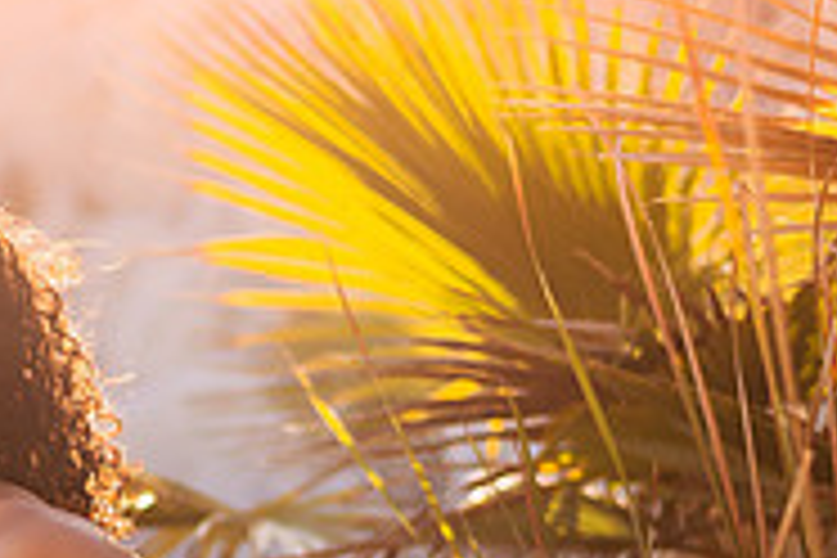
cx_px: 94
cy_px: 803
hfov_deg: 11.3
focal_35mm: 181
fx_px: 4208
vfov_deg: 7.5
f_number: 1.8
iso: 50
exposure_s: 1/8000
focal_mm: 58
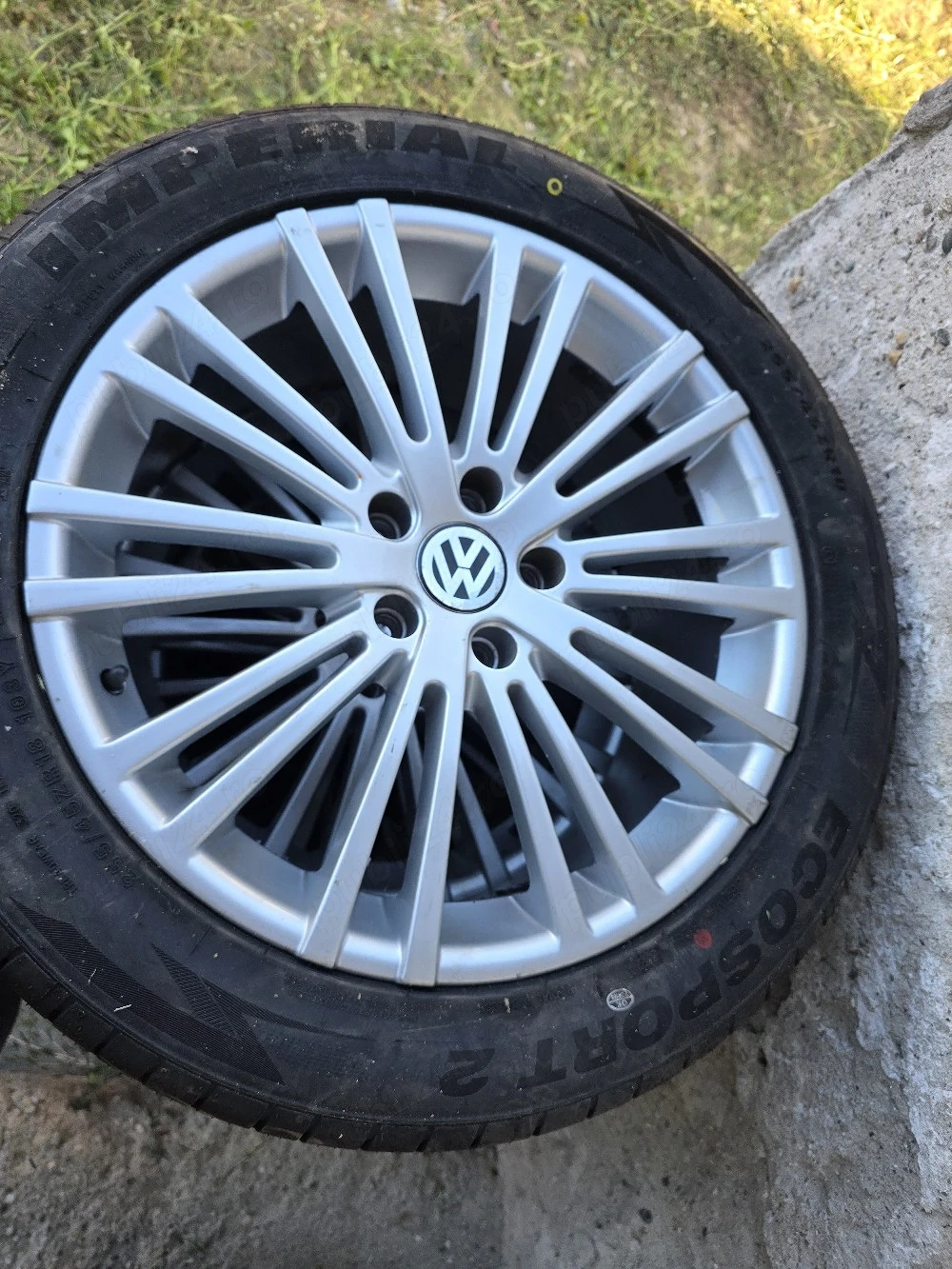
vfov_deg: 73.9
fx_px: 843
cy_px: 634
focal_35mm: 23
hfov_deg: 58.9
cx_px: 476
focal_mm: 6.3
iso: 50
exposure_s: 1/182
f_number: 1.7
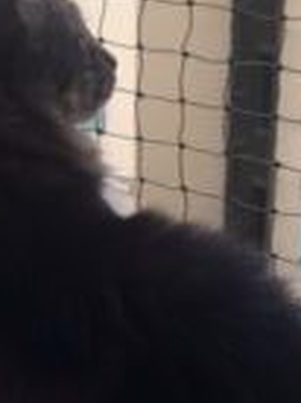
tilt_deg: -20.3
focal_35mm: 101
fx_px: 1175
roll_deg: +2.1
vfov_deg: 19.5
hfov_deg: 14.3
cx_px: -26
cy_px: 178
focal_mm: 4.15
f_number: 2.2
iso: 40
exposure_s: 1/100
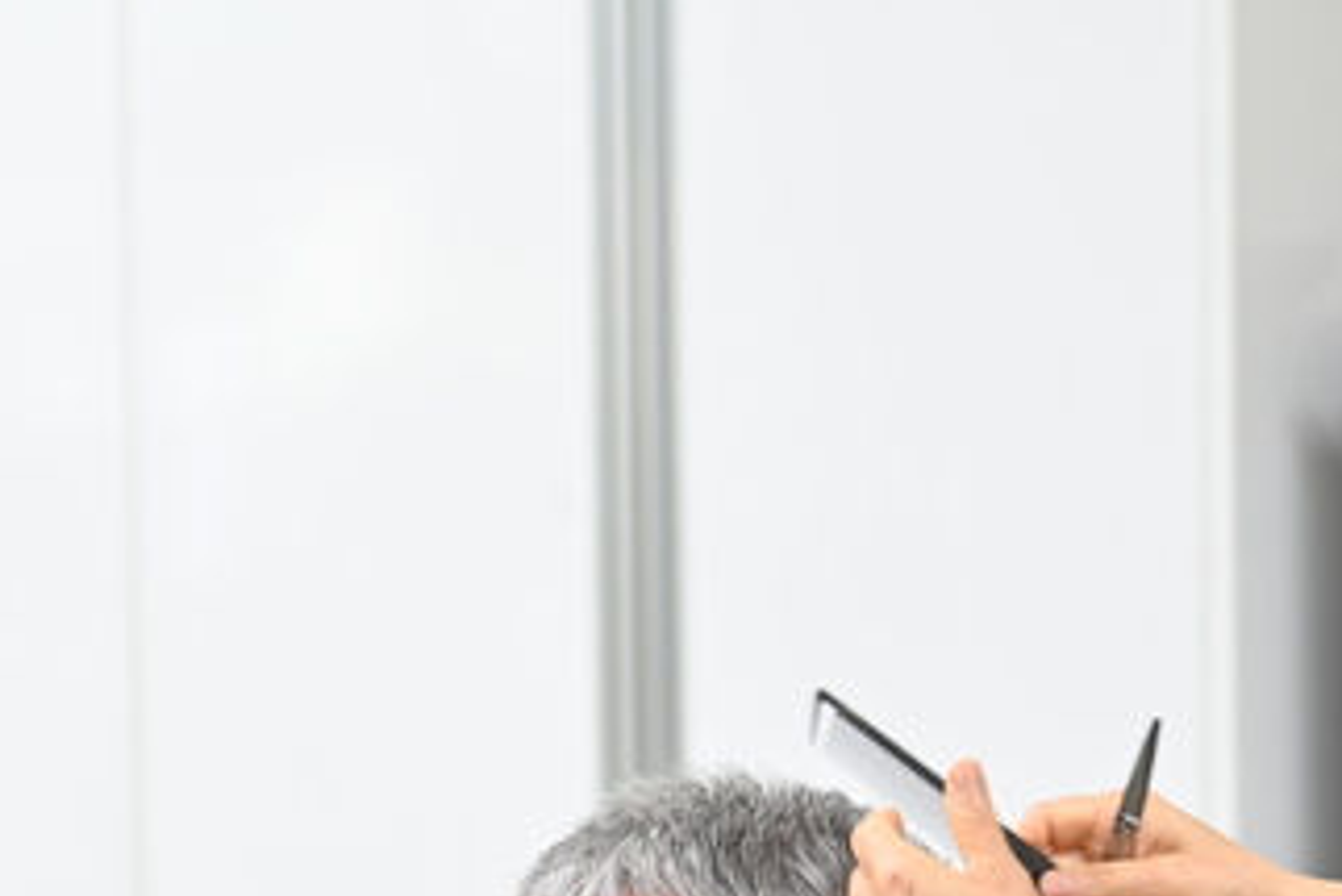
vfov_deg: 7.7
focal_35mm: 178
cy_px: 919
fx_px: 6638
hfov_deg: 11.5
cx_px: 684
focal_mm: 82
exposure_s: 1/125
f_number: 2.8
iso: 800
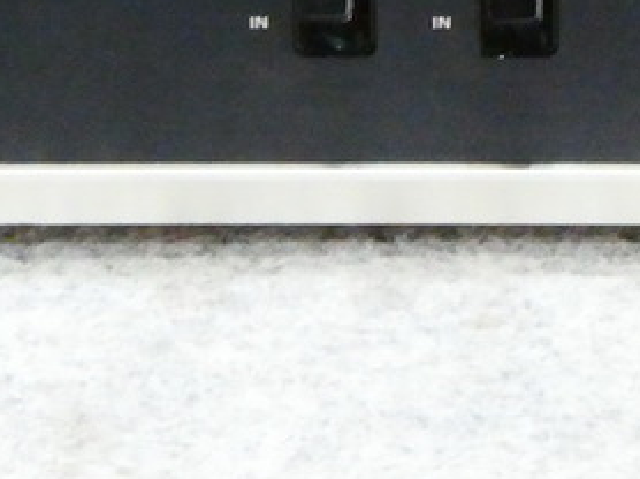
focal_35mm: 467
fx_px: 8627
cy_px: -302
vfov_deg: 3.2
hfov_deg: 4.2
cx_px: 470
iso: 1600
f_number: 8
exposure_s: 1/20
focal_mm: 24.2
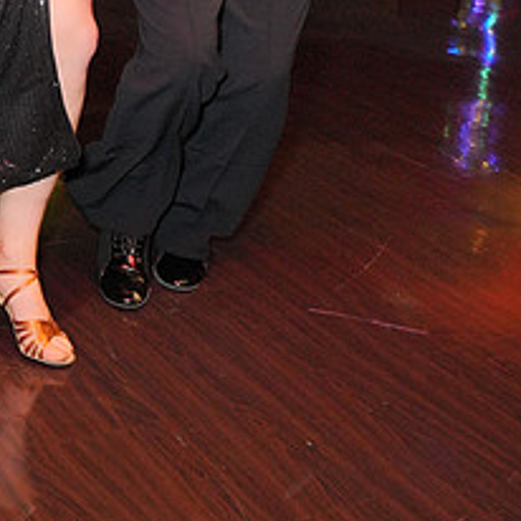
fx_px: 1464
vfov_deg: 18.7
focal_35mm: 86
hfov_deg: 20.1
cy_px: -164
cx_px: 150
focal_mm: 36
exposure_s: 1/200
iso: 4000
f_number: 4
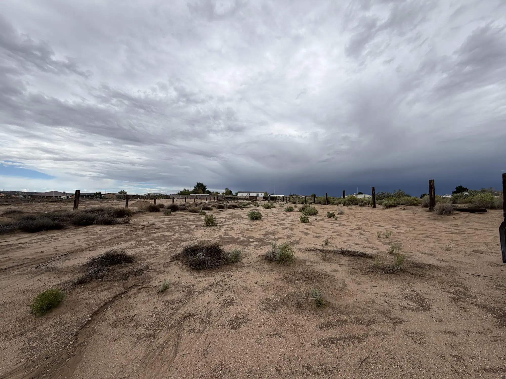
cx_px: 253
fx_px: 205
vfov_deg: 85.7
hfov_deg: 102.1
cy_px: 190
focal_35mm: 14
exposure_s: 1/1145
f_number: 2.2
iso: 20
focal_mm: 2.22
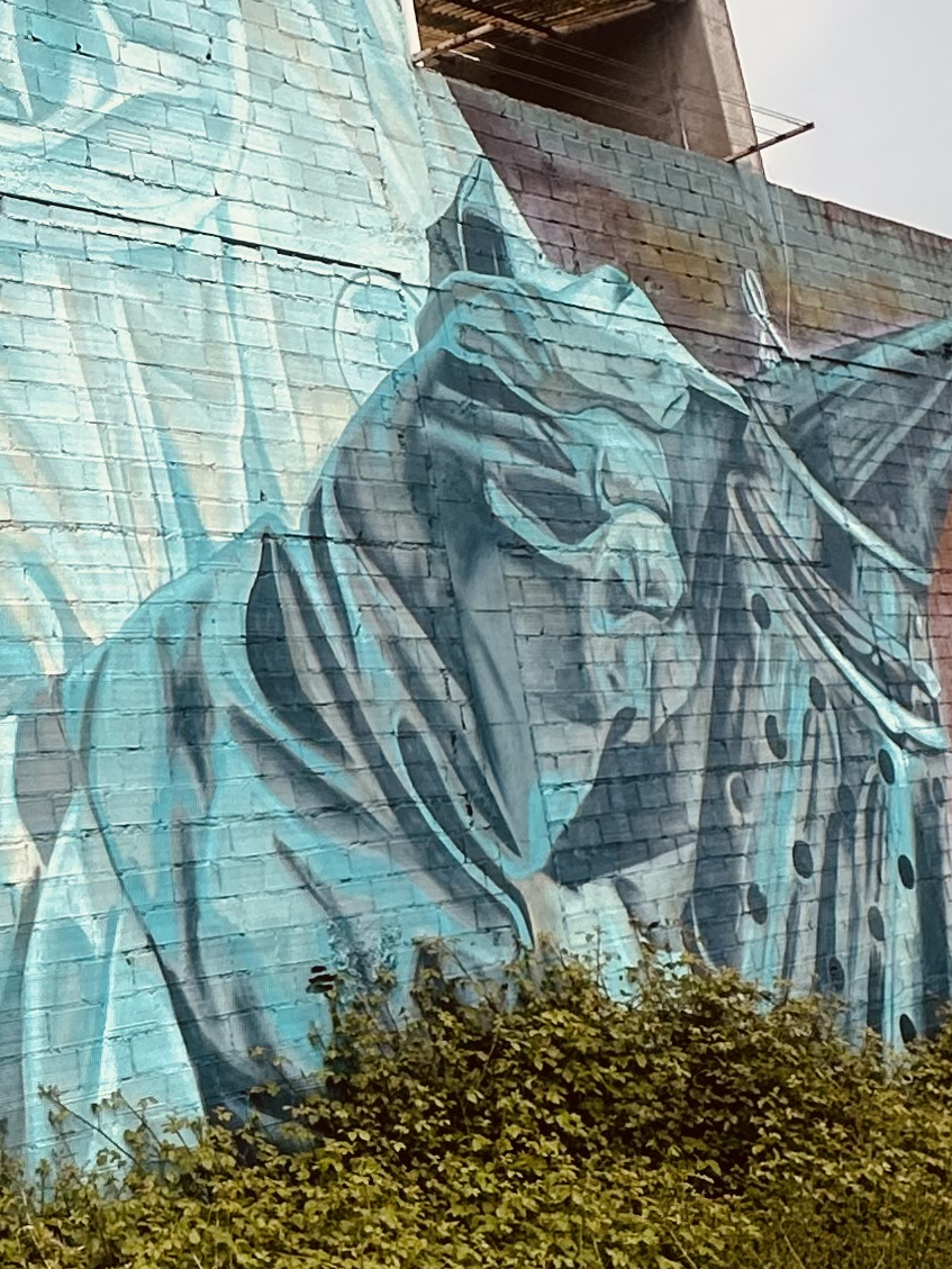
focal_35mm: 50
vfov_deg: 37.0
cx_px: -78
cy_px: 273
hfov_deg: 26.9
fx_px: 1833
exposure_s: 1/2618
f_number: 2.2
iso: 50
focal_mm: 2.22
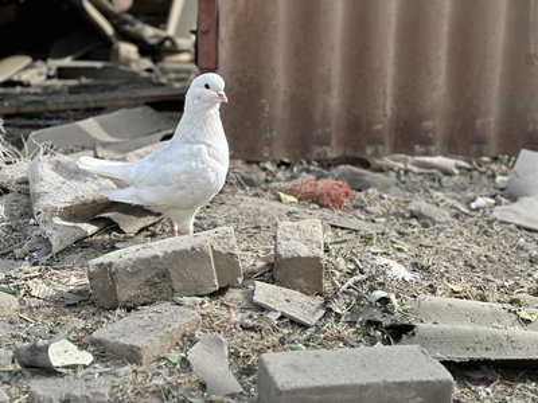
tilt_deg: -9.7
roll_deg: +0.0
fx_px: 1197
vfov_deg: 19.1
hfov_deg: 25.3
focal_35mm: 77
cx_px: 269
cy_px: 202
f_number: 2.8
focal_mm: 9
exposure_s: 1/177
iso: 25
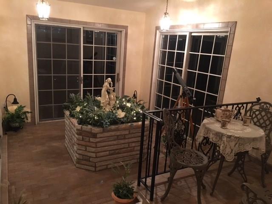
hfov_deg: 61.7
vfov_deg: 48.2
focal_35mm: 29
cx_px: 136
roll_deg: -3.0
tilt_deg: -13.5
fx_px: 228
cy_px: 102
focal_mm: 4.15
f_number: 2.2
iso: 320
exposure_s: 1/15
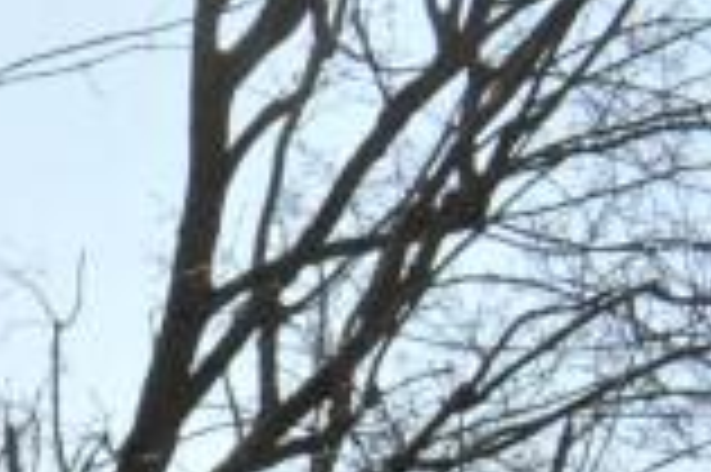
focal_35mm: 197
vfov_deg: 6.4
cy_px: 1420
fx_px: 3887
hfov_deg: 8.0
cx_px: -1796
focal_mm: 18
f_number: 14
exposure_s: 1/200
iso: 200
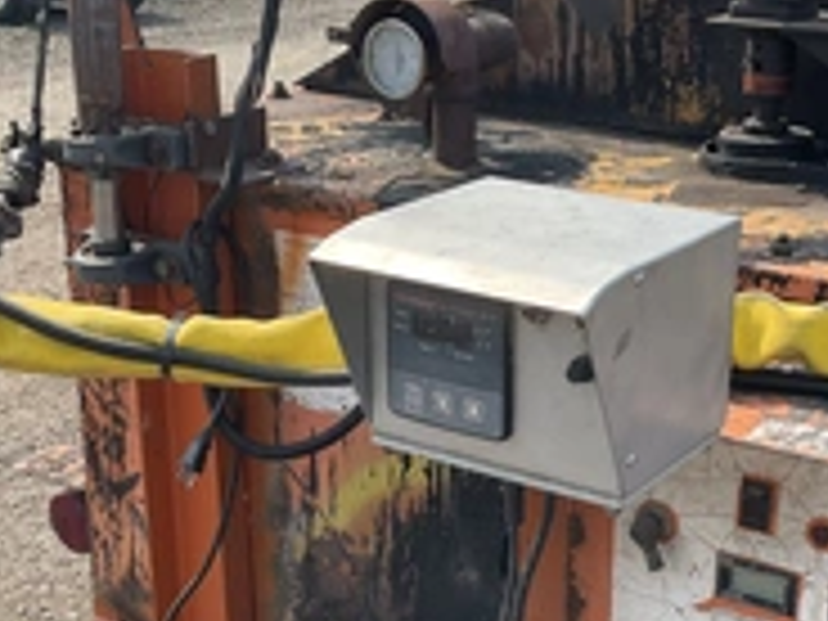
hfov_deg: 30.6
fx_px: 1507
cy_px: 382
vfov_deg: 23.2
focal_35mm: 63
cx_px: 526
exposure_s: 1/657
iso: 25
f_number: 1.8
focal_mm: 3
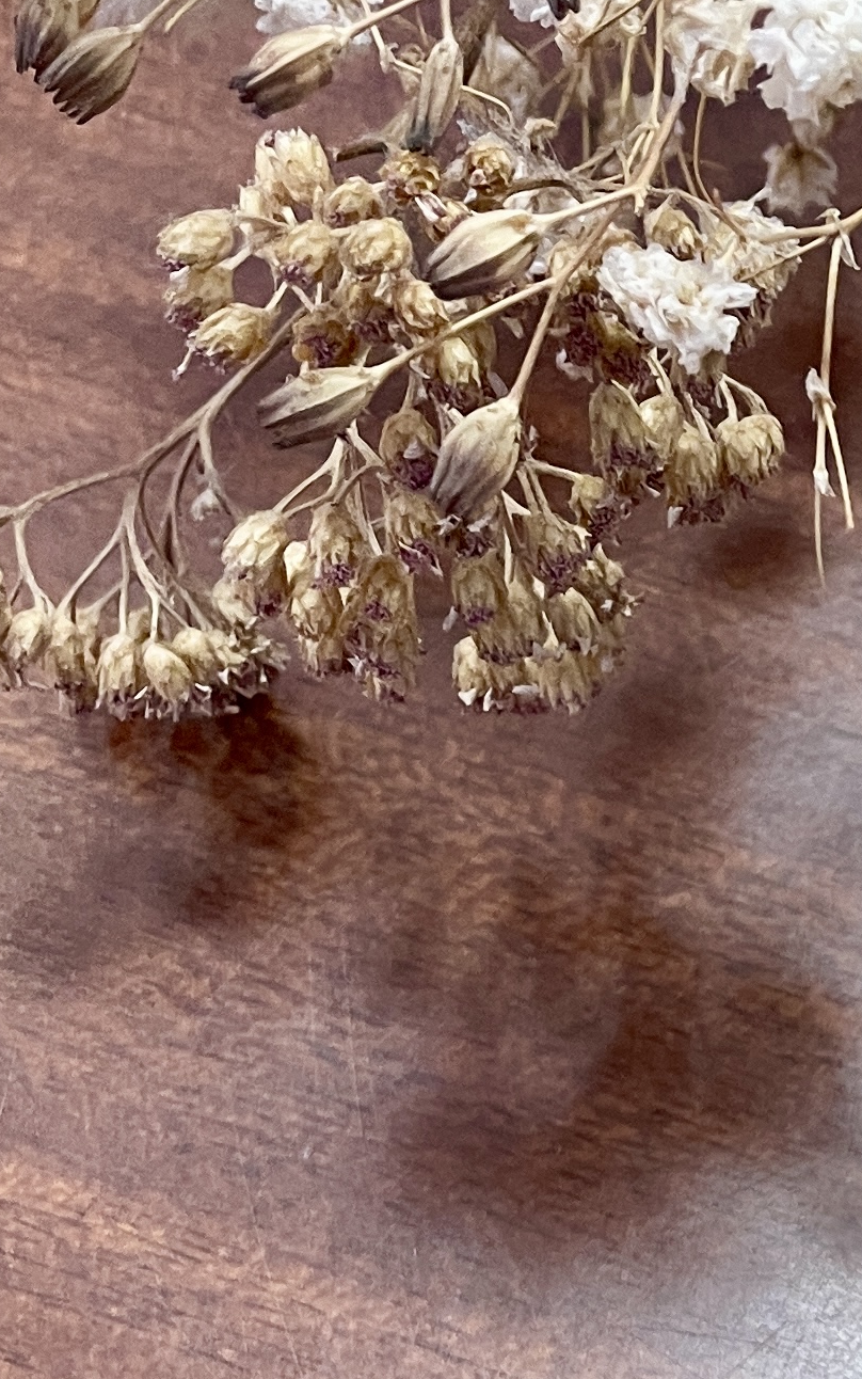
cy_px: 1433
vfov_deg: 22.9
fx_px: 3231
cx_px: 1296
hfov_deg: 14.2
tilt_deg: -64.5
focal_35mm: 86
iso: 100
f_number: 1.6
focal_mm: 4.2
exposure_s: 1/50
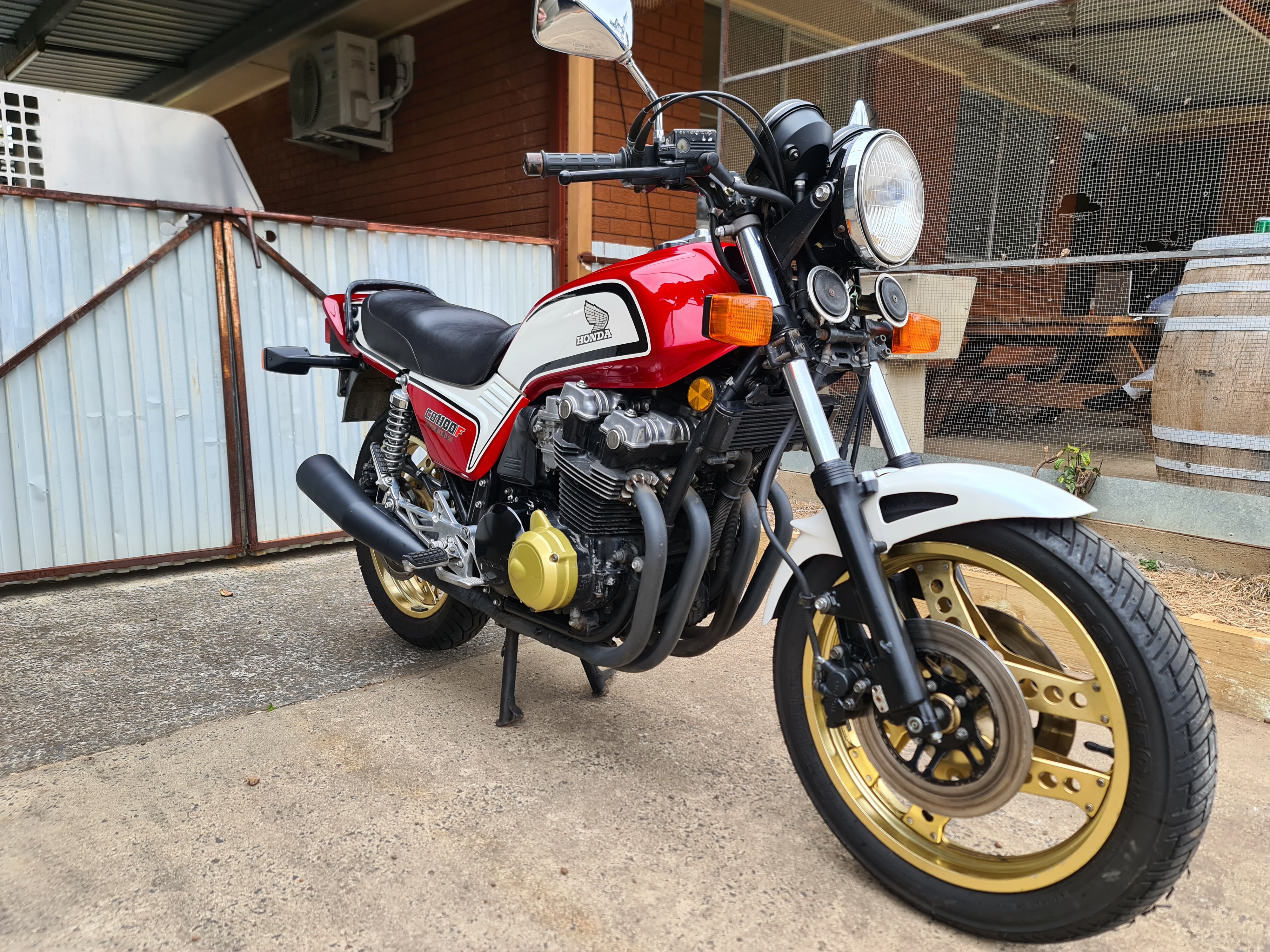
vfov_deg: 54.9
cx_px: 635
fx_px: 917
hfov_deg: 69.4
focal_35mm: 25
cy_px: 476
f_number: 1.8
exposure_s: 1/100
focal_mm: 7
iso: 50
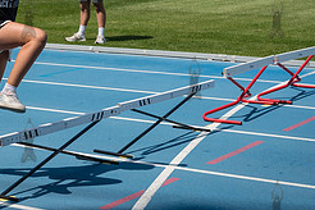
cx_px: 28
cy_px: 16
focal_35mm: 118
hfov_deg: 17.1
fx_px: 1032
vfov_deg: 11.5
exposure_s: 1/2500
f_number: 5.6
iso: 400
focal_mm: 50
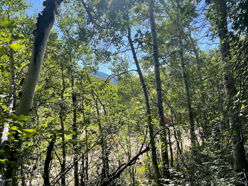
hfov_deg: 67.3
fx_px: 186
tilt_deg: +1.8
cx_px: 124
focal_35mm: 26
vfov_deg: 53.1
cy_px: 93
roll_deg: +0.8
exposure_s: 1/932
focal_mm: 4.2
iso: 32
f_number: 1.6
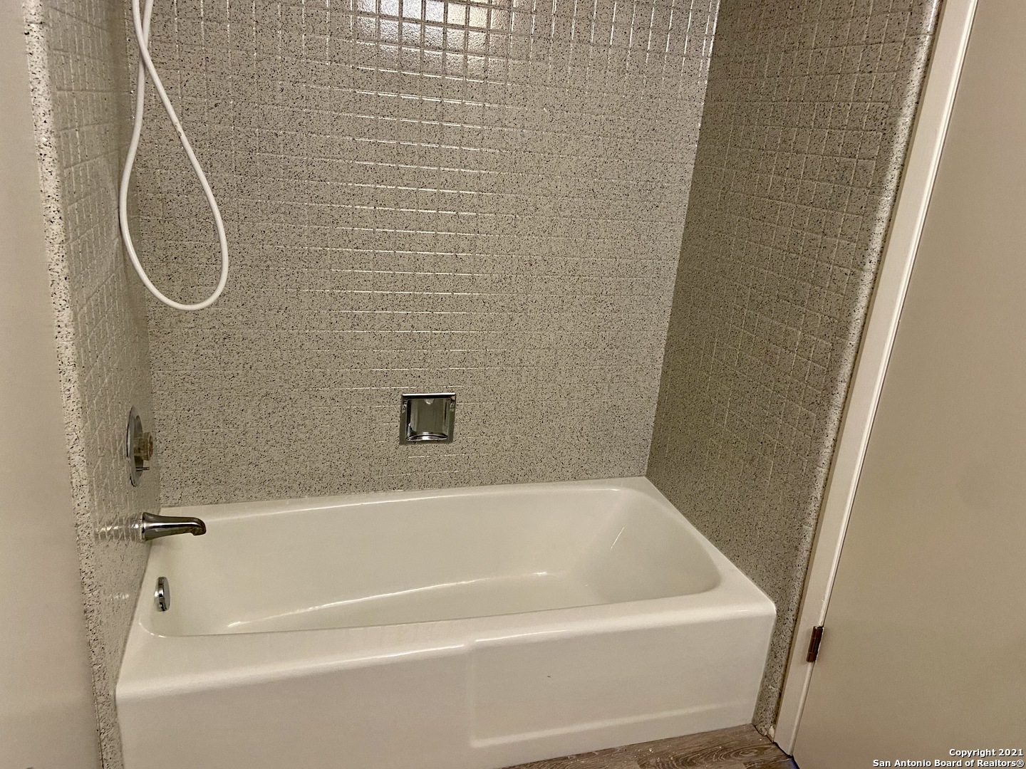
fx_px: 771
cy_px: 384
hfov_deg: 67.3
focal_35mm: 26
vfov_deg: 53.1
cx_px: 513
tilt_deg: -19.2
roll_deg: -6.2
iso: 250
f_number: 1.8
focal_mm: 4.25
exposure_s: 1/60
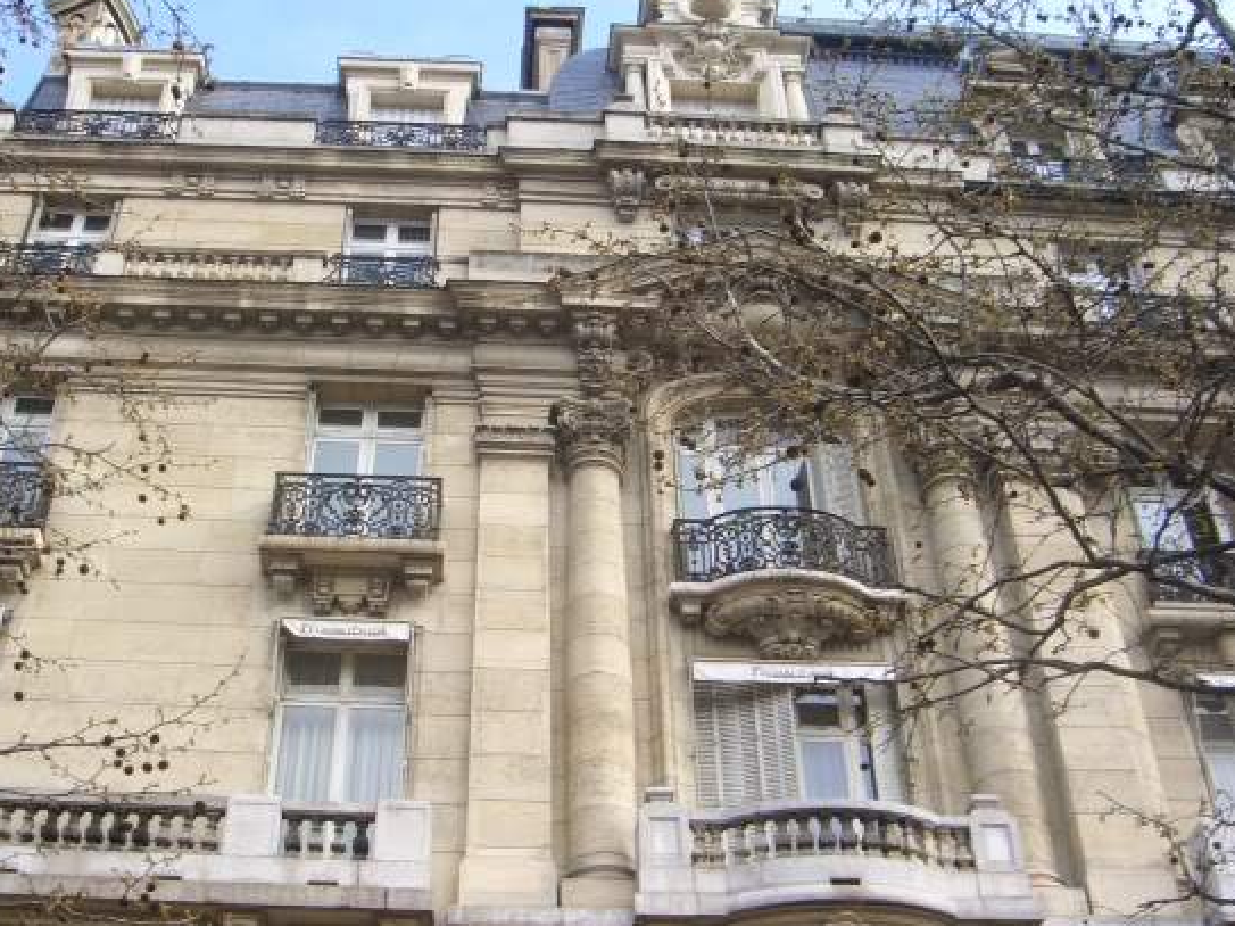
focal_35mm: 46
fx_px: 1641
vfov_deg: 31.5
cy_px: 510
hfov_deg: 41.1
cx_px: 523
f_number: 4.8
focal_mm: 8
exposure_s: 1/100
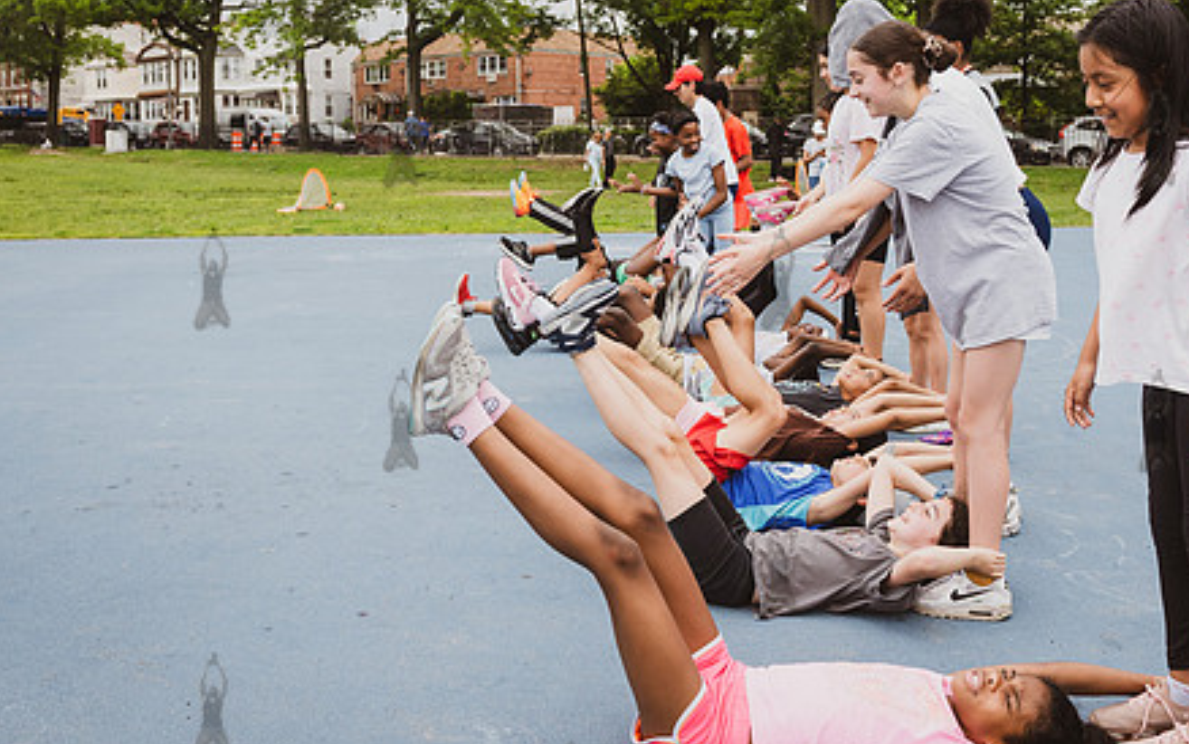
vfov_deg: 32.4
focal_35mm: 39
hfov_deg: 50.3
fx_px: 1264
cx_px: 638
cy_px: 224
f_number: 4.5
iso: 400
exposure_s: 1/1250
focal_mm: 24
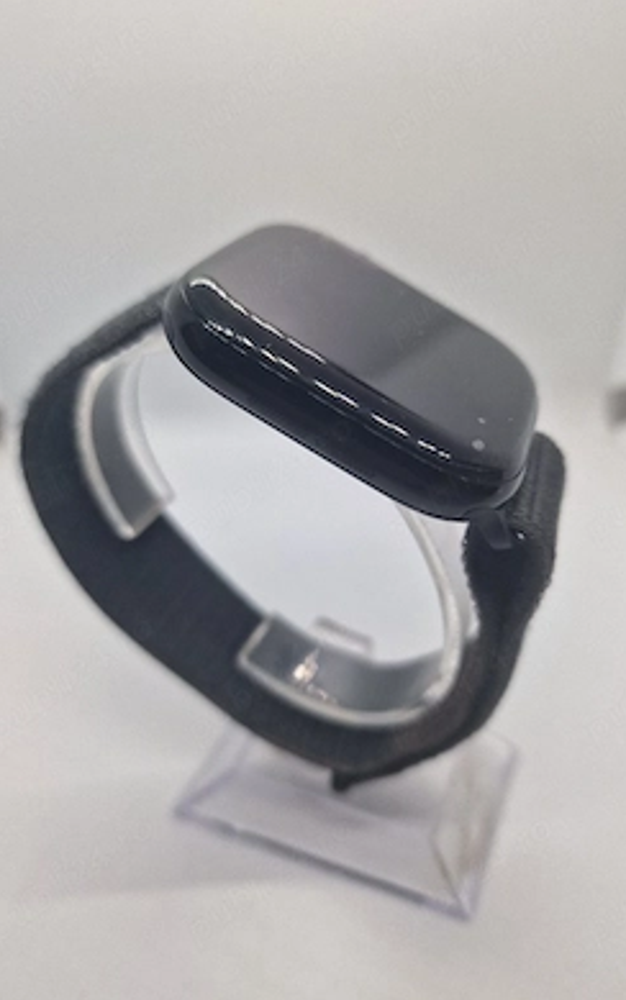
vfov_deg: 72.5
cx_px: 321
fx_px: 682
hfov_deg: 49.3
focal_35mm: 25
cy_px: 510
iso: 50
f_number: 1.8
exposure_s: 1/182
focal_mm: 6.4
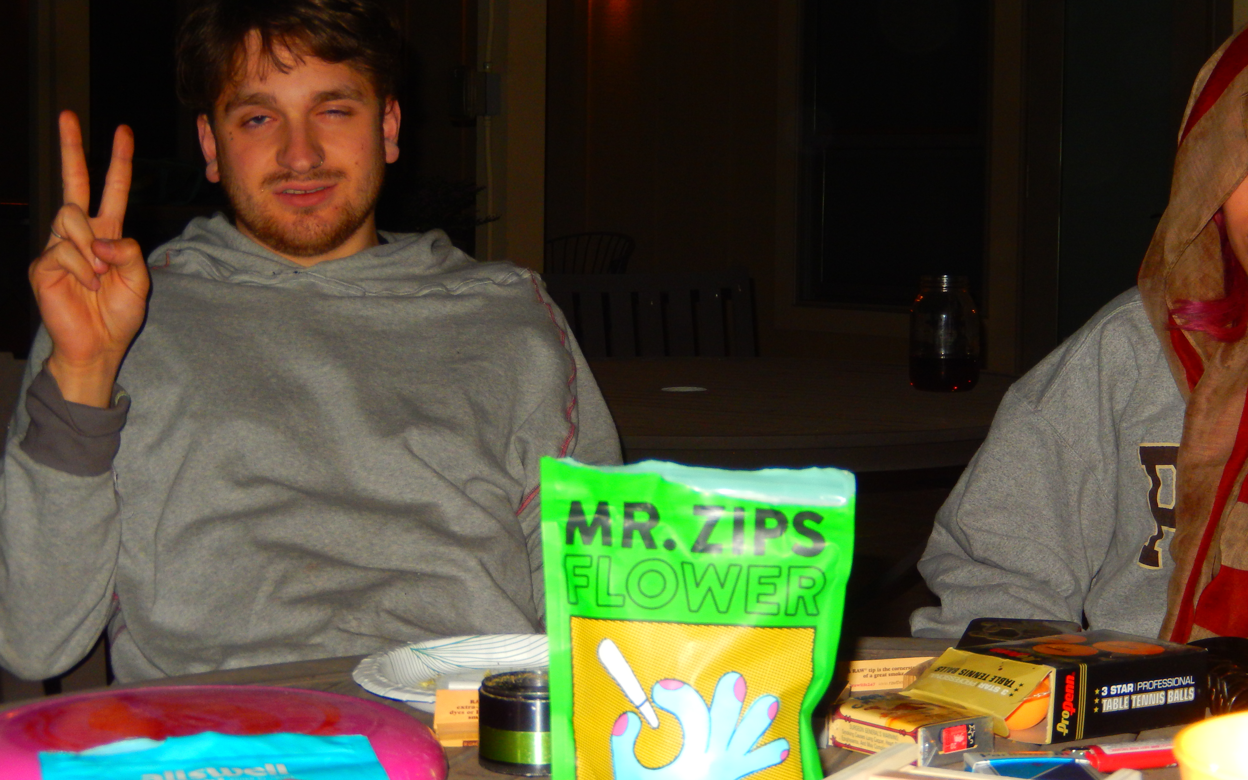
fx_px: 2449
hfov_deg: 28.6
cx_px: 619
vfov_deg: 18.1
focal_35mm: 72
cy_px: 338
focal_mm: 12
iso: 250
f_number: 4.8
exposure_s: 1/30
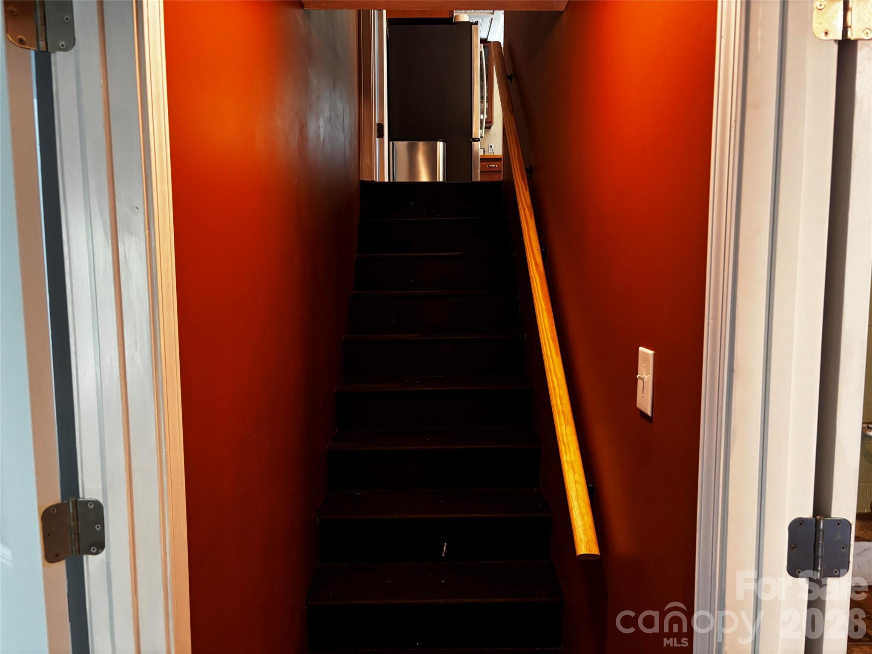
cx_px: 436
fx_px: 655
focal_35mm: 26
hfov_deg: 67.3
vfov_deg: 53.1
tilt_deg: -6.6
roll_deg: -0.6
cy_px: 327
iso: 400
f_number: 1.6
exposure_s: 1/60
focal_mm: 5.96
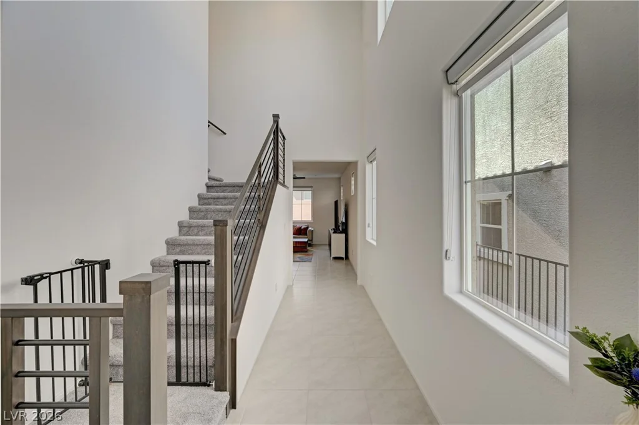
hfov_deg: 104.3
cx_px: 320
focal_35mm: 14
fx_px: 248
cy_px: 212
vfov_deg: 81.1
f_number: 8
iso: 800
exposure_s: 1/100
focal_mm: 14
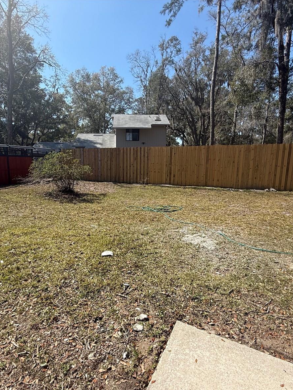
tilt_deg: -8.0
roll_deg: +0.3
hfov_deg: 68.3
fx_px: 214
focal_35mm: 19
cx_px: 126
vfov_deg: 84.7
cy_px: 197
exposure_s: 1/1961
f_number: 2.2
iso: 50
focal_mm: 2.22
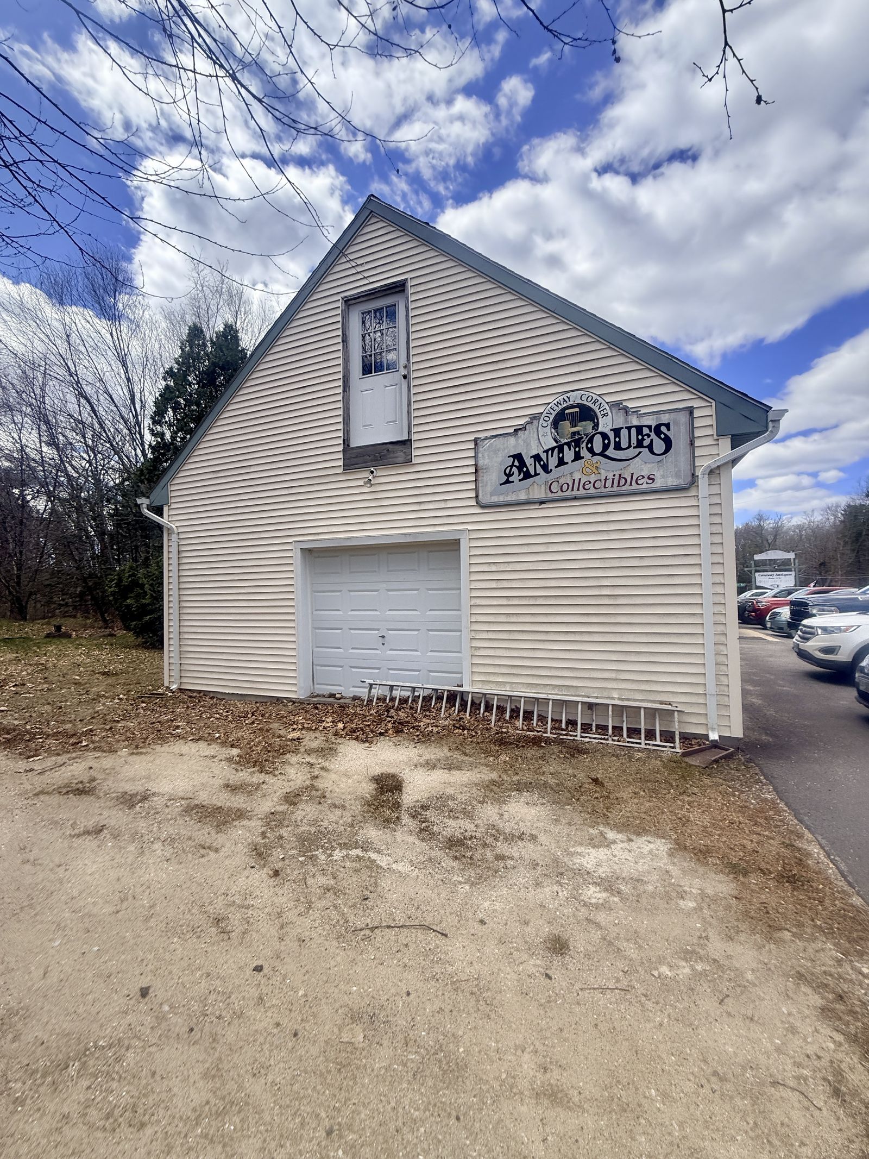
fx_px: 469
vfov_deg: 102.1
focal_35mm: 14
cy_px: 580
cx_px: 434
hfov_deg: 85.7
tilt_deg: +2.1
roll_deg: +2.1
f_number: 2.2
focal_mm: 2.22
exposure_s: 1/1848
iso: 64
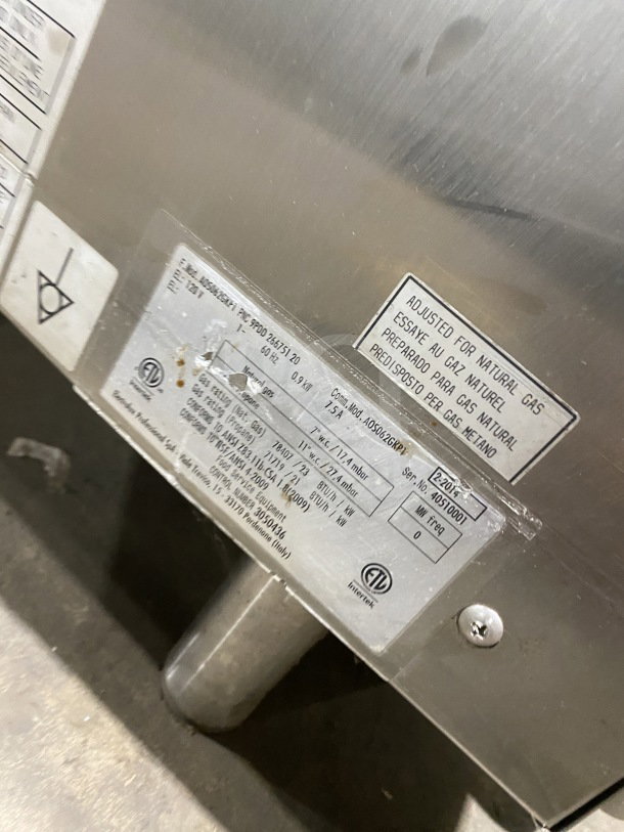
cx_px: 312
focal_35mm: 25
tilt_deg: -26.1
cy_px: 416
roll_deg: -35.2
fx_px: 601
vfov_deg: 69.4
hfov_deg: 54.9
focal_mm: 4.25
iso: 500
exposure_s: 1/40
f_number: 1.8
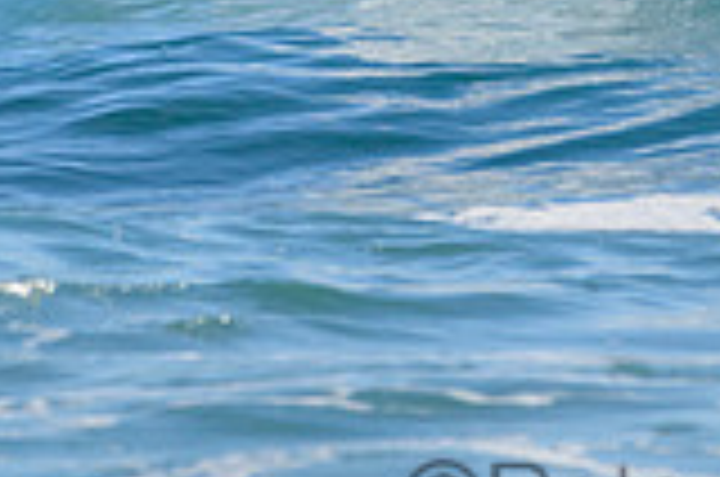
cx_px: 909
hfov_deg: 0.9
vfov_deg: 0.6
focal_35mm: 2229
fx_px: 44491
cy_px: -350
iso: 320
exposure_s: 1/2000
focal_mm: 500
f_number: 5.6
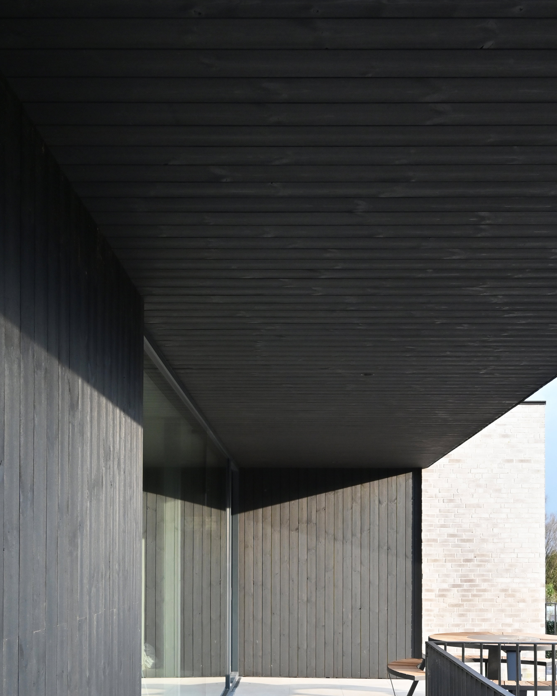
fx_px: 866
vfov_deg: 42.1
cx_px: 299
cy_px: 547
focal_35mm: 42
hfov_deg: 35.7
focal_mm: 18
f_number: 8
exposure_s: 1/250
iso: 400
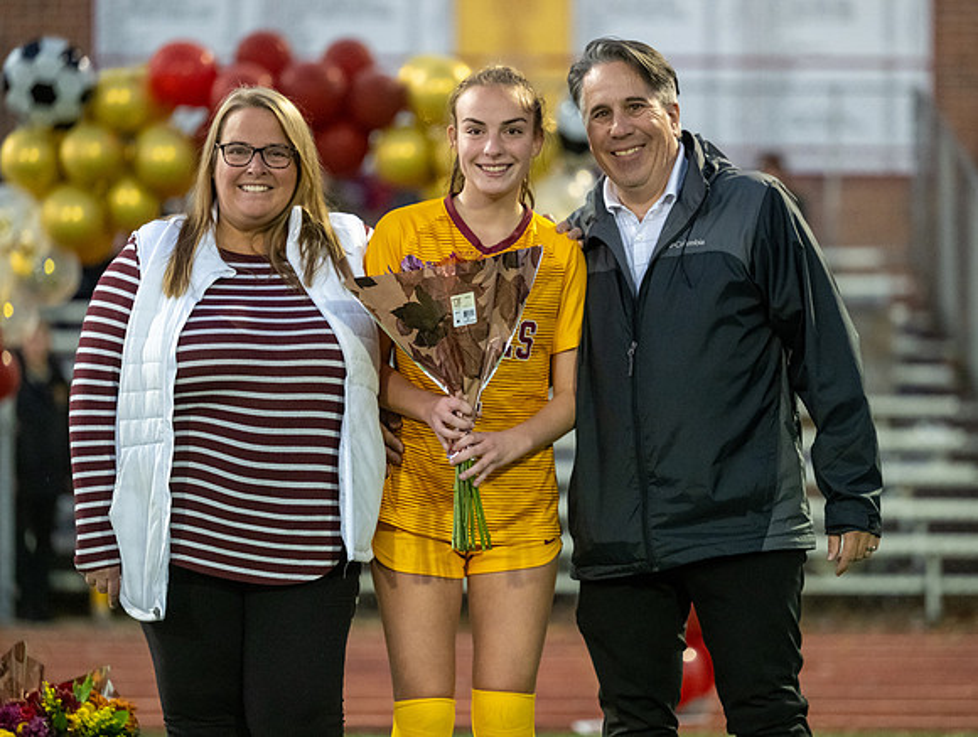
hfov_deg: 11.6
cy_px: 338
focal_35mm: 170
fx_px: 4823
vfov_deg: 8.7
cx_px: 530
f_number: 2.8
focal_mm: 145
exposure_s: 1/500
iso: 6400
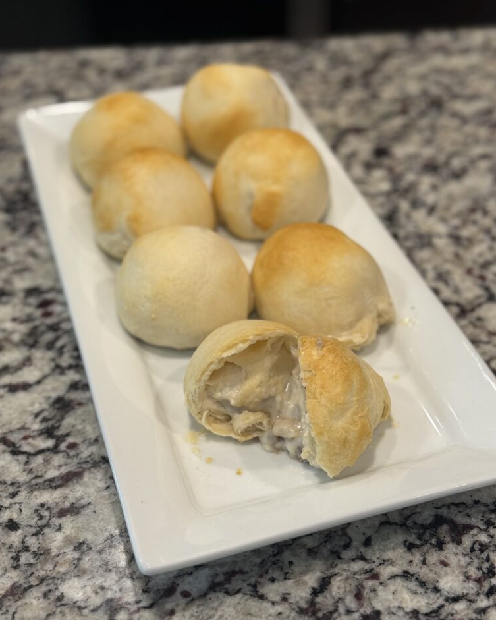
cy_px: 316
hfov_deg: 29.7
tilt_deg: -41.2
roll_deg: +0.3
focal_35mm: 51
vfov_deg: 36.7
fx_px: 936
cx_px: 246
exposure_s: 1/60
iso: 64
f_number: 1.78
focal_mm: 6.76
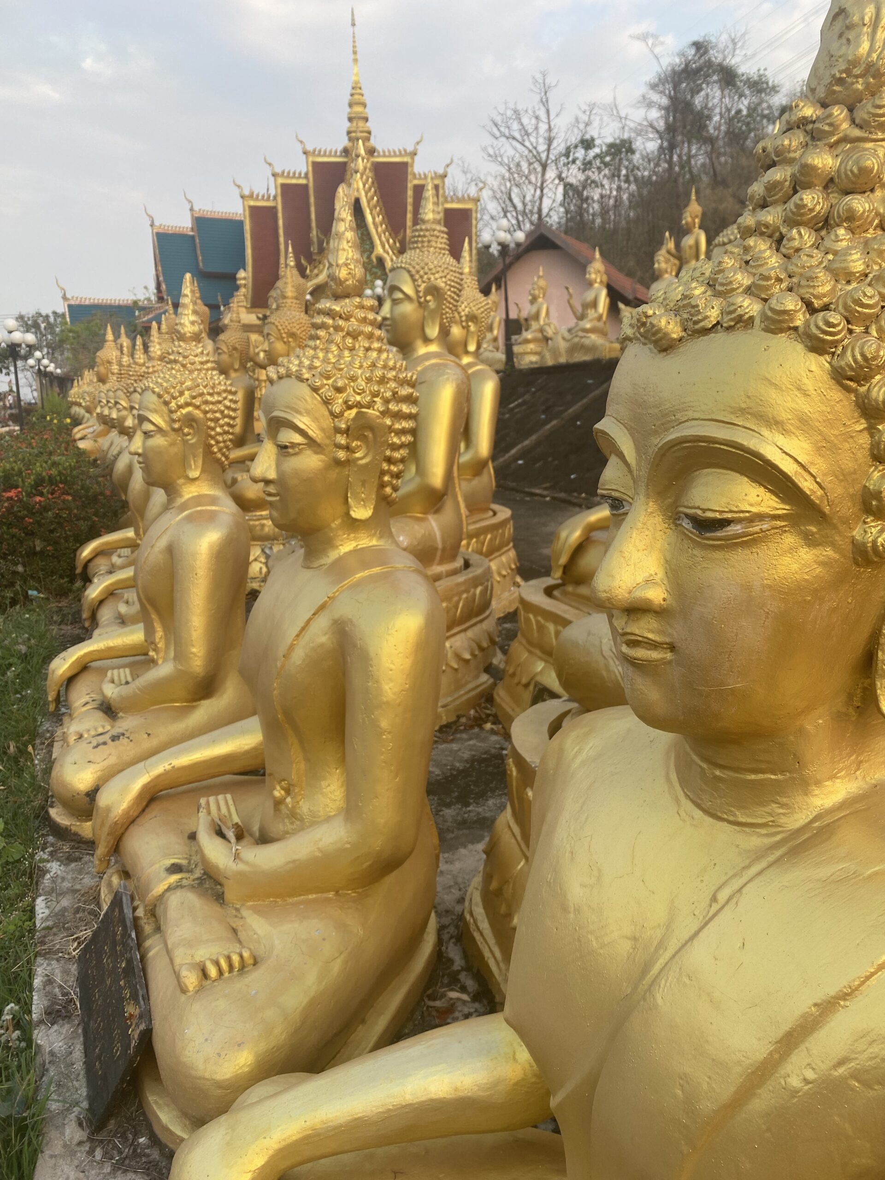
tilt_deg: -10.2
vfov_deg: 67.3
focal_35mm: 26
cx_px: 442
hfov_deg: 53.1
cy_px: 590
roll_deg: +0.3
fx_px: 886
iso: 32
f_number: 1.8
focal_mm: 4.25
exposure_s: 1/279
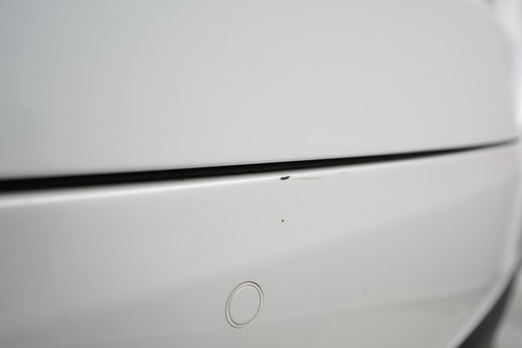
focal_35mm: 28
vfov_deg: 46.4
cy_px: 174
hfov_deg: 65.5
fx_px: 406
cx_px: 261
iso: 1000
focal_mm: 28
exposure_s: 1/100
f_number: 4.5
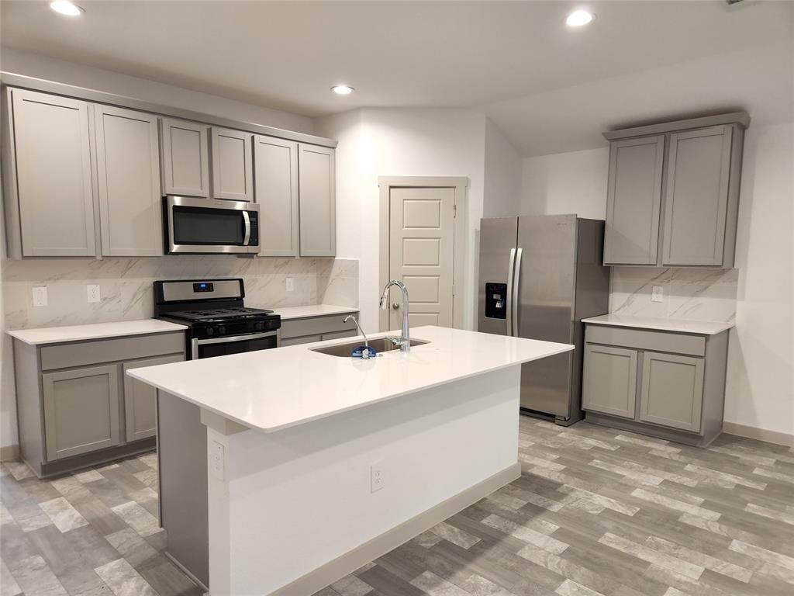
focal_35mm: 23
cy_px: 298
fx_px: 528
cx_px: 397
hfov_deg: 73.9
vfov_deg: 58.9
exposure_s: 1/120
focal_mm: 5.4
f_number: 1.8
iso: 250
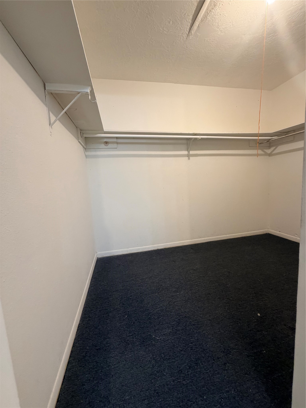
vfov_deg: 102.1
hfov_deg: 85.7
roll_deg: +2.6
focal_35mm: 14
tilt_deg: -7.0
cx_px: 153
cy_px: 204
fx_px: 165
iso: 200
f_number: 2.2
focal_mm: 2.22
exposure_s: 1/60
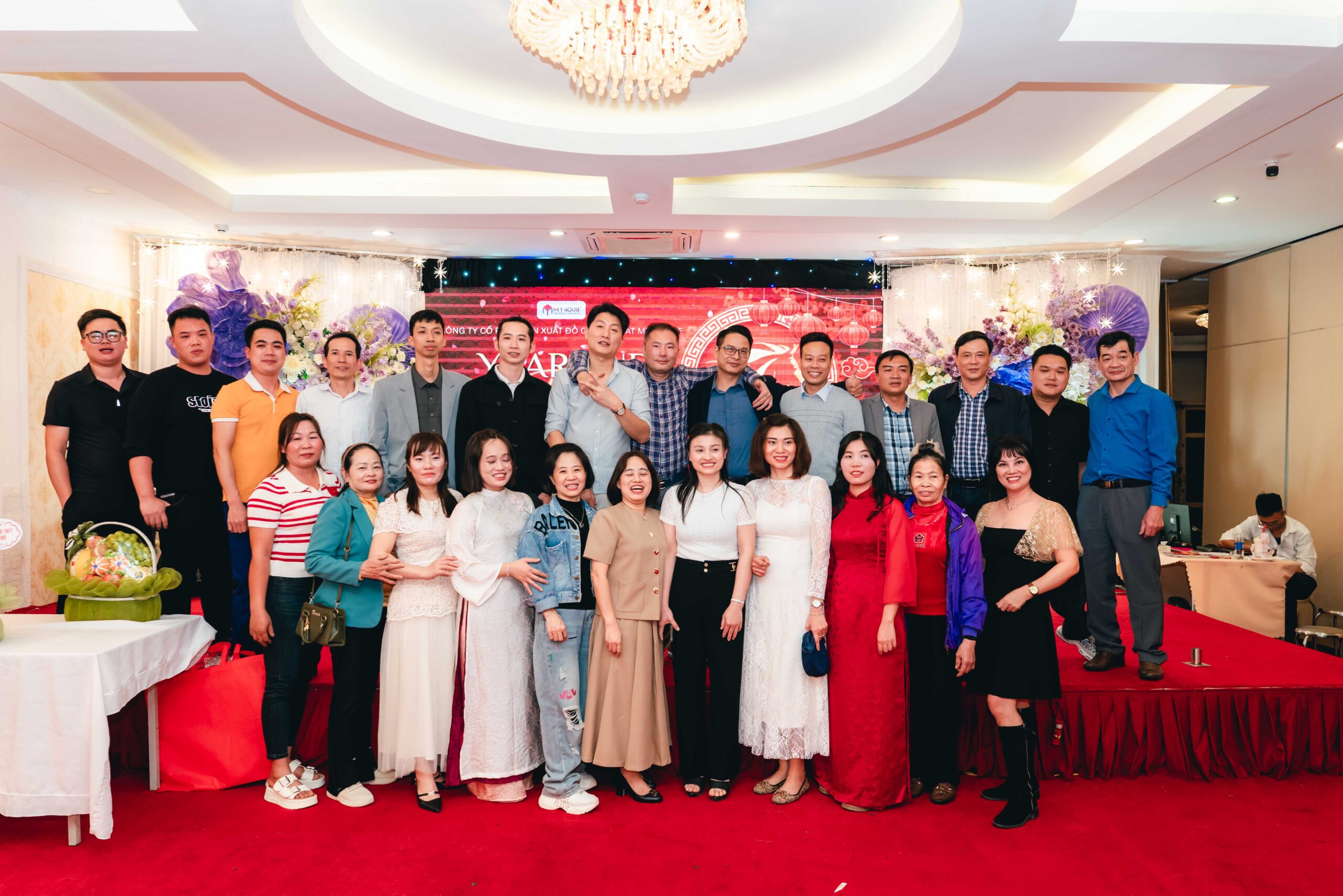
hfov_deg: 73.7
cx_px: 672
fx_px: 895
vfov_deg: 53.1
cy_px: 448
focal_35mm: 24
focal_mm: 24
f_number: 4
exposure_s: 1/100
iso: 640
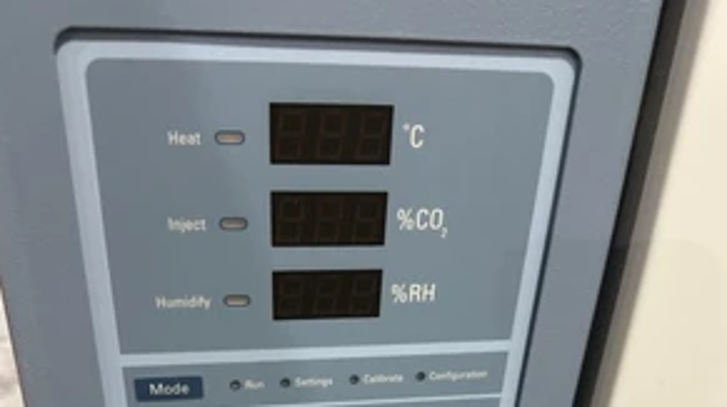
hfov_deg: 55.3
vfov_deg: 30.3
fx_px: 693
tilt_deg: -29.6
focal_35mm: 36
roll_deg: -3.3
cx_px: 365
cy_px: 414
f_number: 1.78
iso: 320
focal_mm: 6.86
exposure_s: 1/60
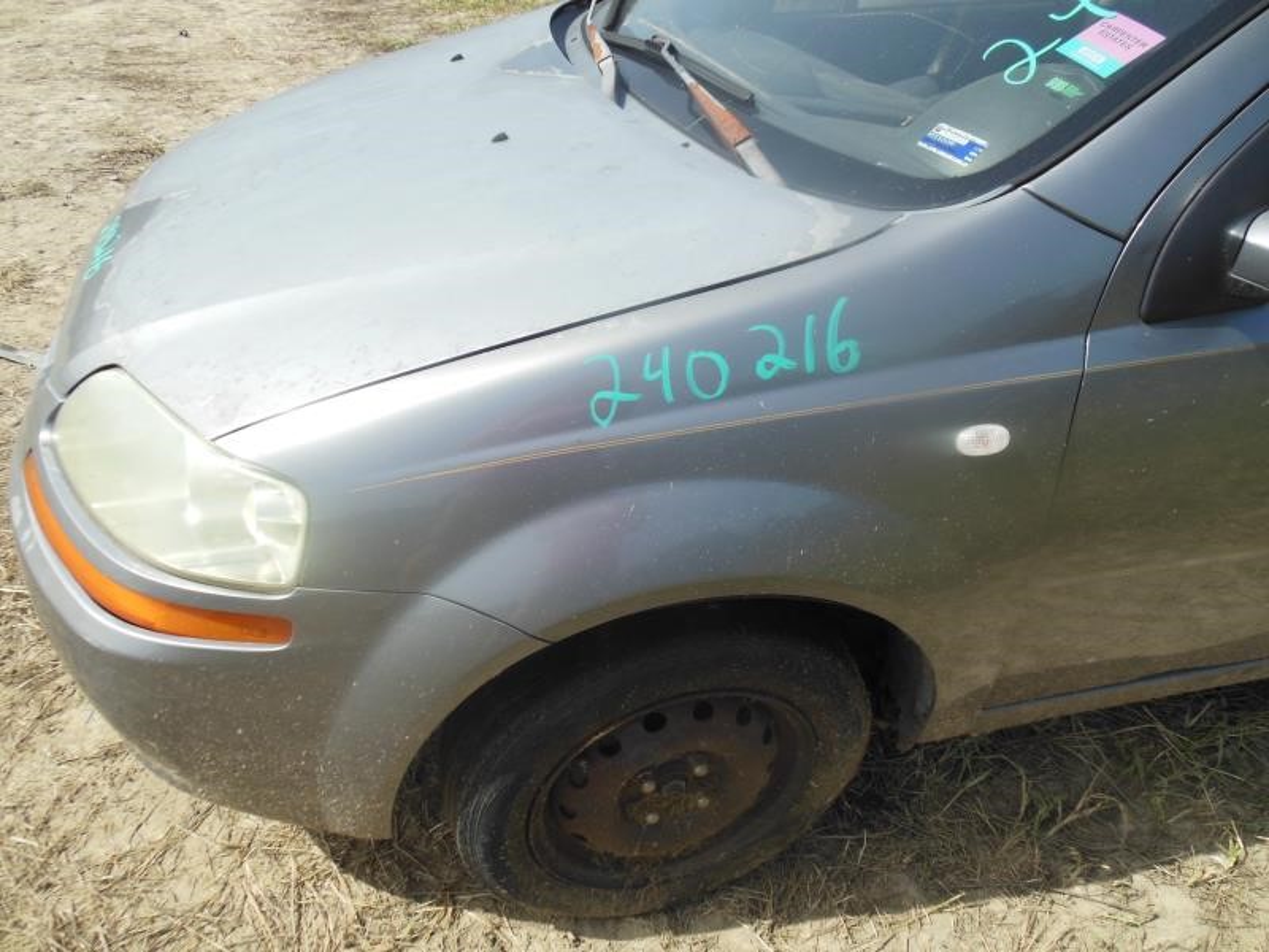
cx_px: 634
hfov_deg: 69.4
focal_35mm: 25
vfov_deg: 54.9
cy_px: 476
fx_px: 916
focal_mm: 4.5
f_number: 3.2
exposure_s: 1/1000
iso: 125
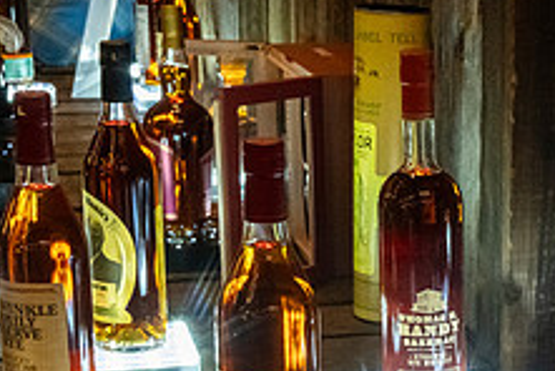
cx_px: 580
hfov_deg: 18.0
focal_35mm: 110
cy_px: 407
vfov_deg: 12.3
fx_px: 1698
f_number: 11
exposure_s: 1/40
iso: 6400
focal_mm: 42
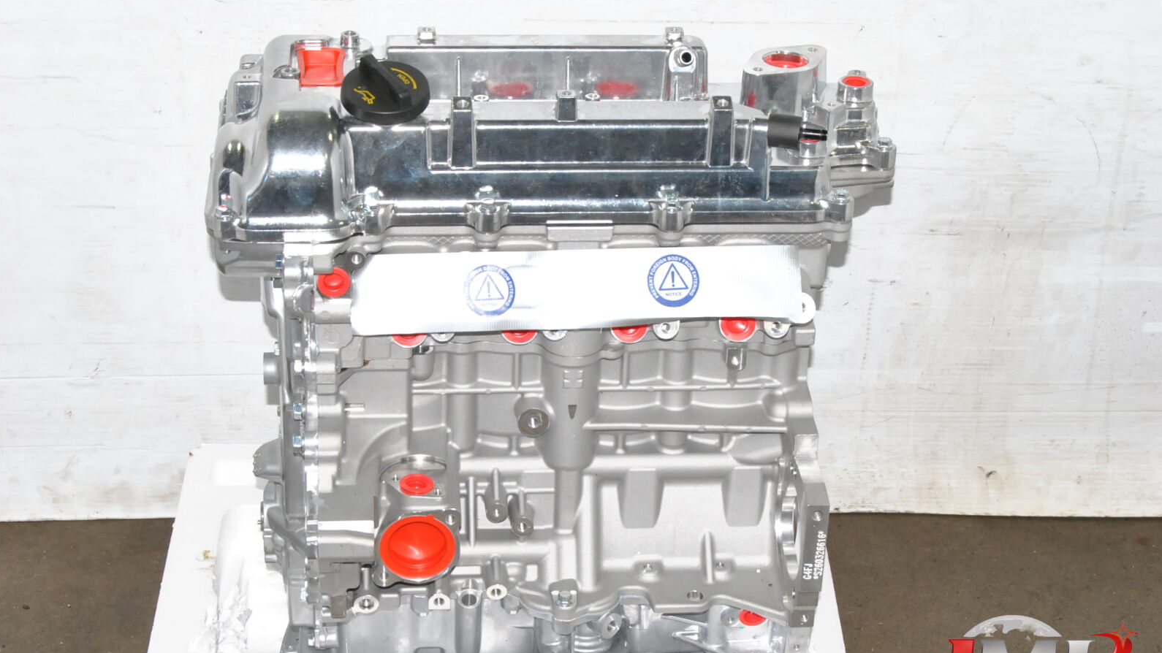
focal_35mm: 76
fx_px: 2341
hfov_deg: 27.9
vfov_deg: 15.9
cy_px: 374
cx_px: 580
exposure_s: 1/200
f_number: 13
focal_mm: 48
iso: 800
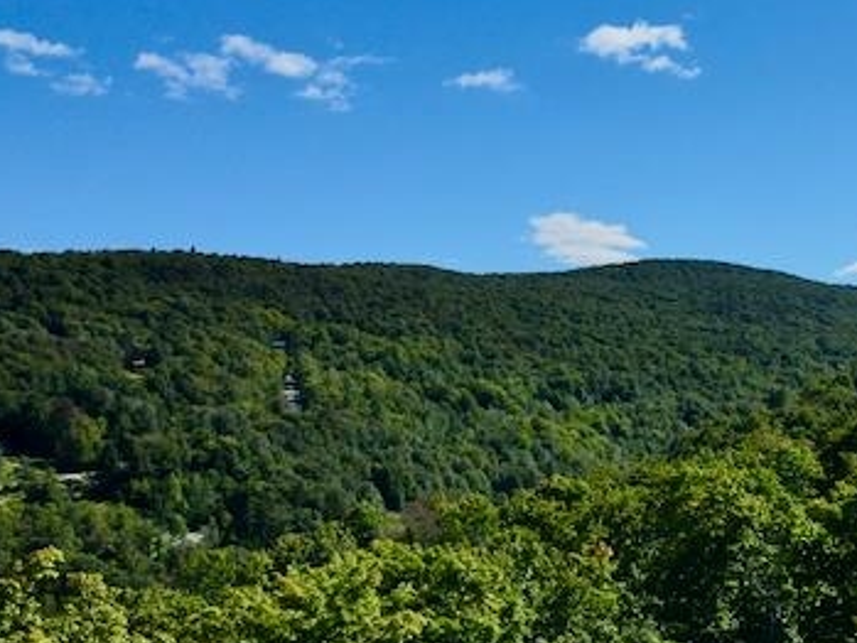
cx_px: 697
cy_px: 429
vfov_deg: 32.6
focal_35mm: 44
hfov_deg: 41.0
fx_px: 1090
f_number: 2.8
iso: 100
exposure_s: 1/2500
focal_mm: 4.5
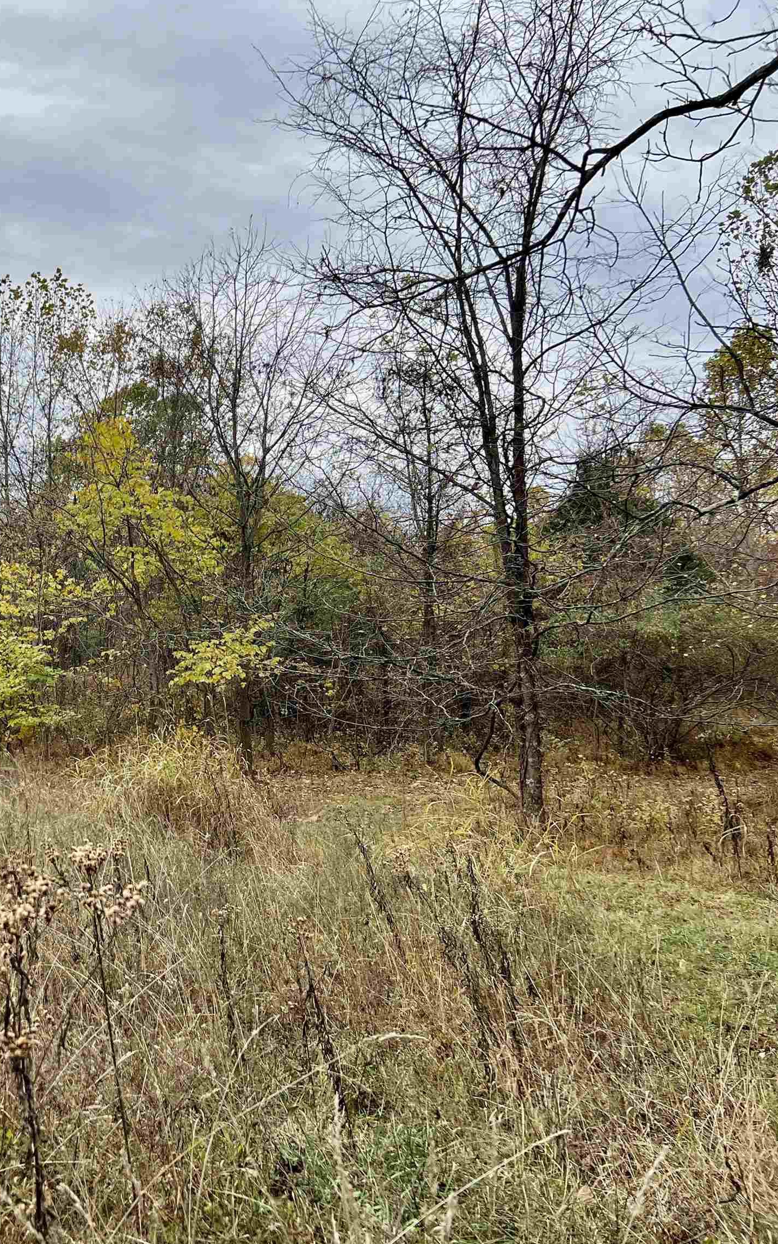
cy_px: 622
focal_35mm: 37
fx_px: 1255
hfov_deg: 31.8
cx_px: 1
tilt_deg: +5.3
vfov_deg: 52.7
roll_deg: +1.9
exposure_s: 1/2915
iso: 50
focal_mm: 5.7
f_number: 1.5
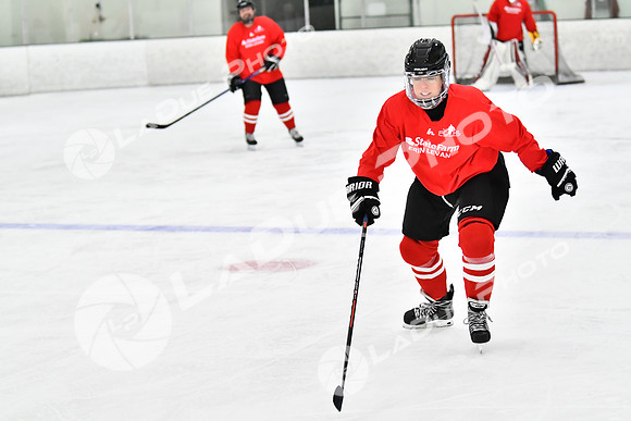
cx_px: 316
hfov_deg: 18.9
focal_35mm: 108
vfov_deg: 12.7
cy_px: 210
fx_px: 1893
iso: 5000
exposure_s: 1/1250
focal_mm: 72
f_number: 2.8
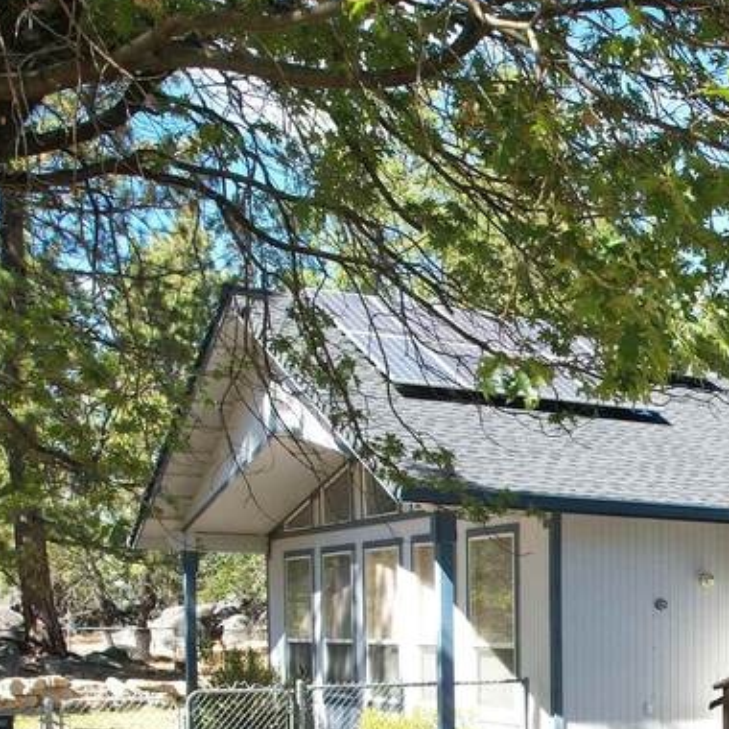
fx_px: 1501
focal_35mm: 63
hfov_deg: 24.5
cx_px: 898
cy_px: 789
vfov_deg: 25.4
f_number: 2.8
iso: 100
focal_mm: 8.38
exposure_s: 1/20
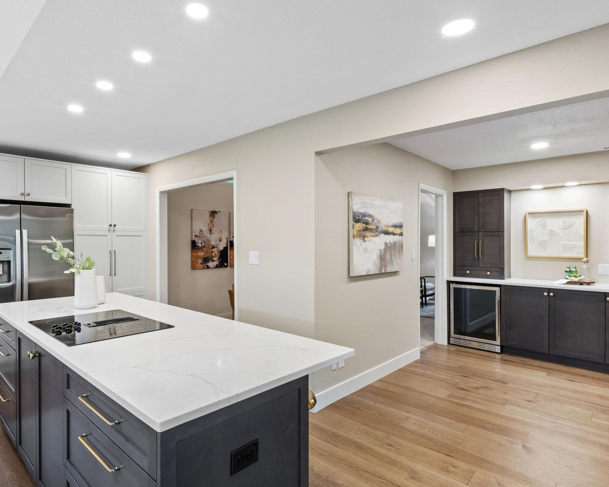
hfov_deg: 83.1
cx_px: 280
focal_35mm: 19
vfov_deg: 70.8
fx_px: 342
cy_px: 237
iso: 100
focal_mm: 10
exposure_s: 1/1.67
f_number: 8
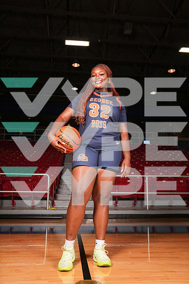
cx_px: 94
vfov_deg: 58.7
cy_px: 142
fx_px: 252
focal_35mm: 32
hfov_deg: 41.1
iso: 400
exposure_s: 1/200
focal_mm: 32
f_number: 6.3
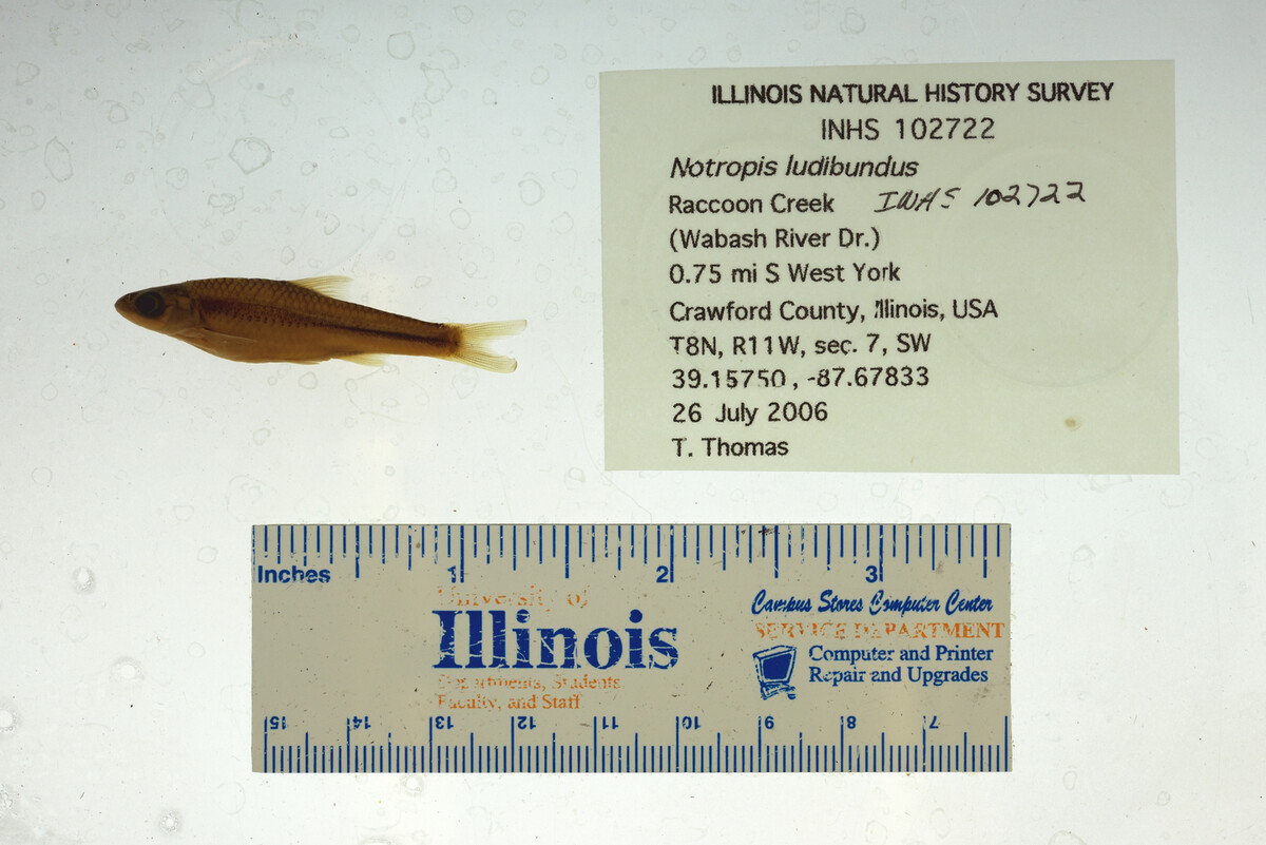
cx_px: 633
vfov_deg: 22.6
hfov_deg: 33.4
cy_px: 422
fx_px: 2111
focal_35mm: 60
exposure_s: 1/200
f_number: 10
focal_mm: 60
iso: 100
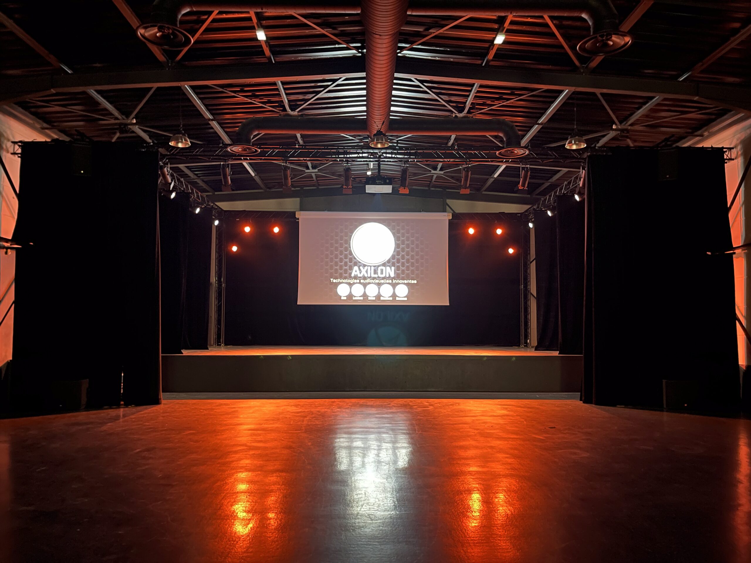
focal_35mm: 25
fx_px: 542
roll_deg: -0.2
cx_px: 376
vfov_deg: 54.9
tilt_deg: +2.7
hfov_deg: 69.4
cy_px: 282
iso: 1000
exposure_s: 1/5
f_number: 1.6
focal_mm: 5.1
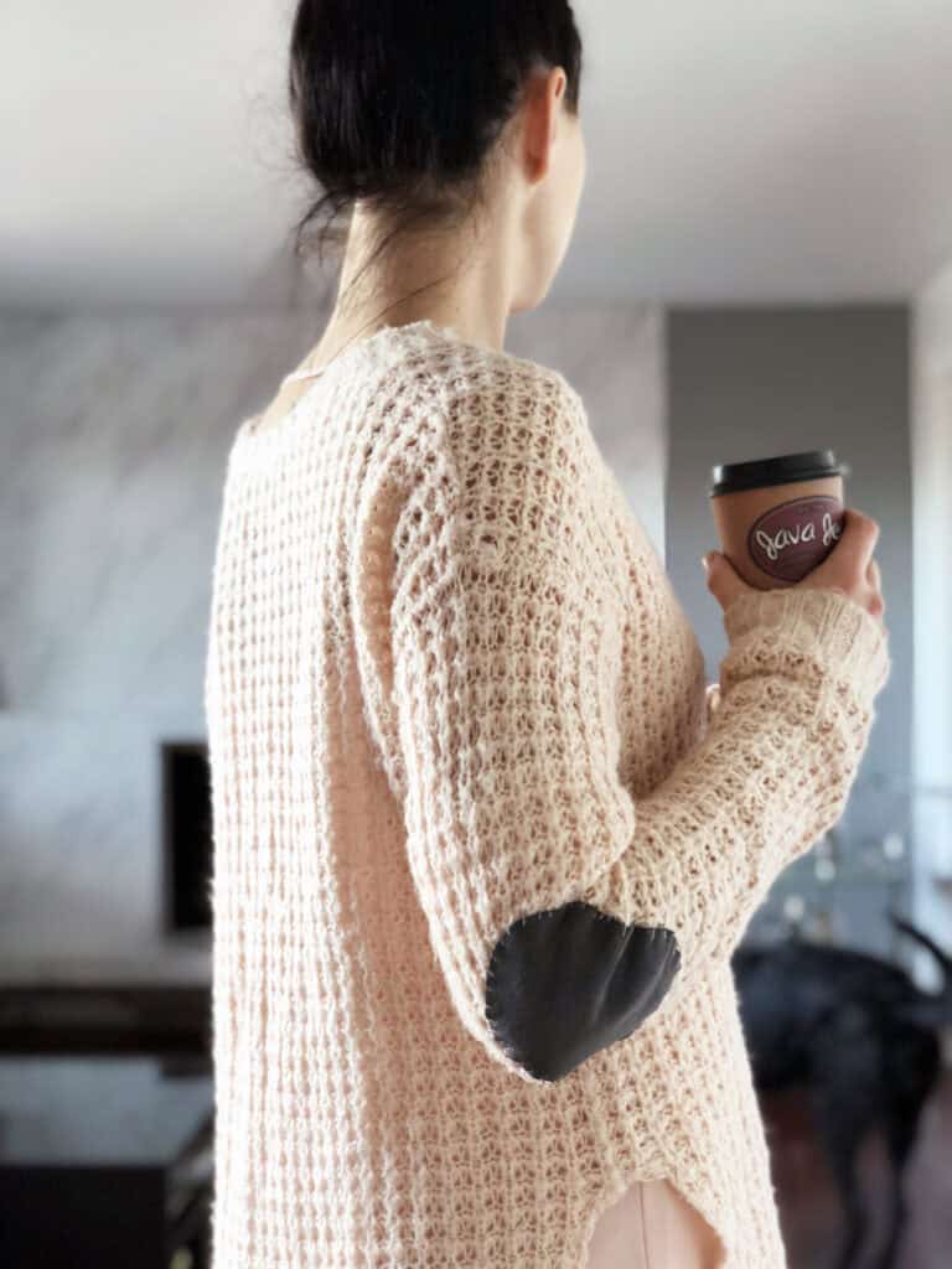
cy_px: 634
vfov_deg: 36.8
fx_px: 1907
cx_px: 476
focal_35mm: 52
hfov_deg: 28.0
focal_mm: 6
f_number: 2.4
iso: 160
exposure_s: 1/60
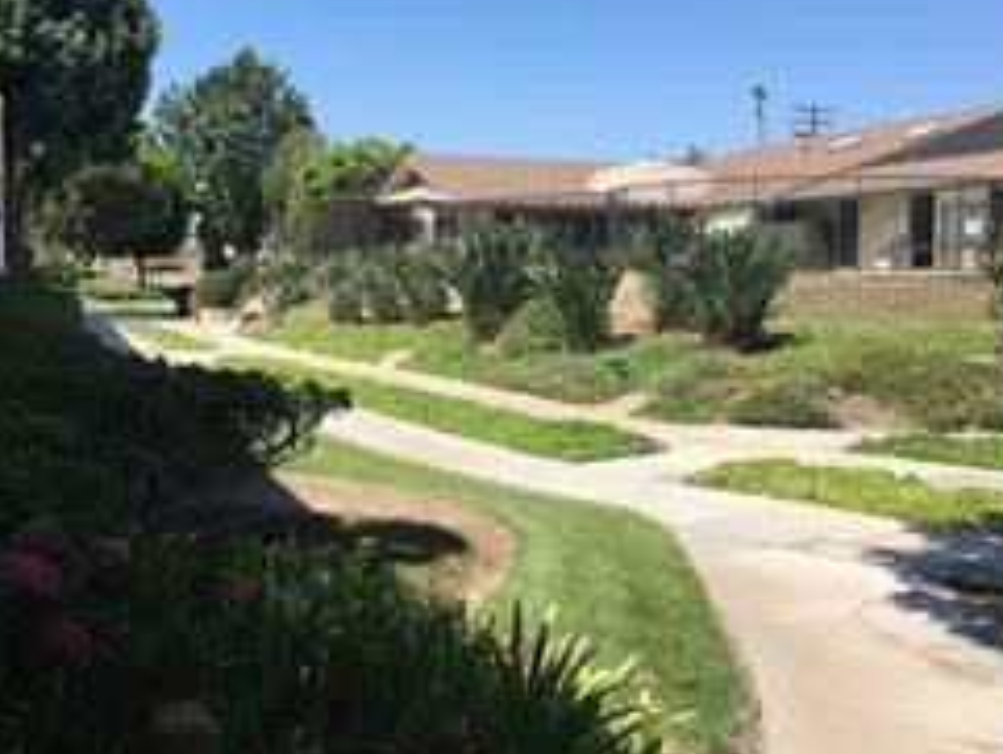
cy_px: 333
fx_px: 1189
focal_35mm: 41
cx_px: 506
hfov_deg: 45.8
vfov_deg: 35.1
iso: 25
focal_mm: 4.15
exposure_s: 1/1012
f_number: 2.2
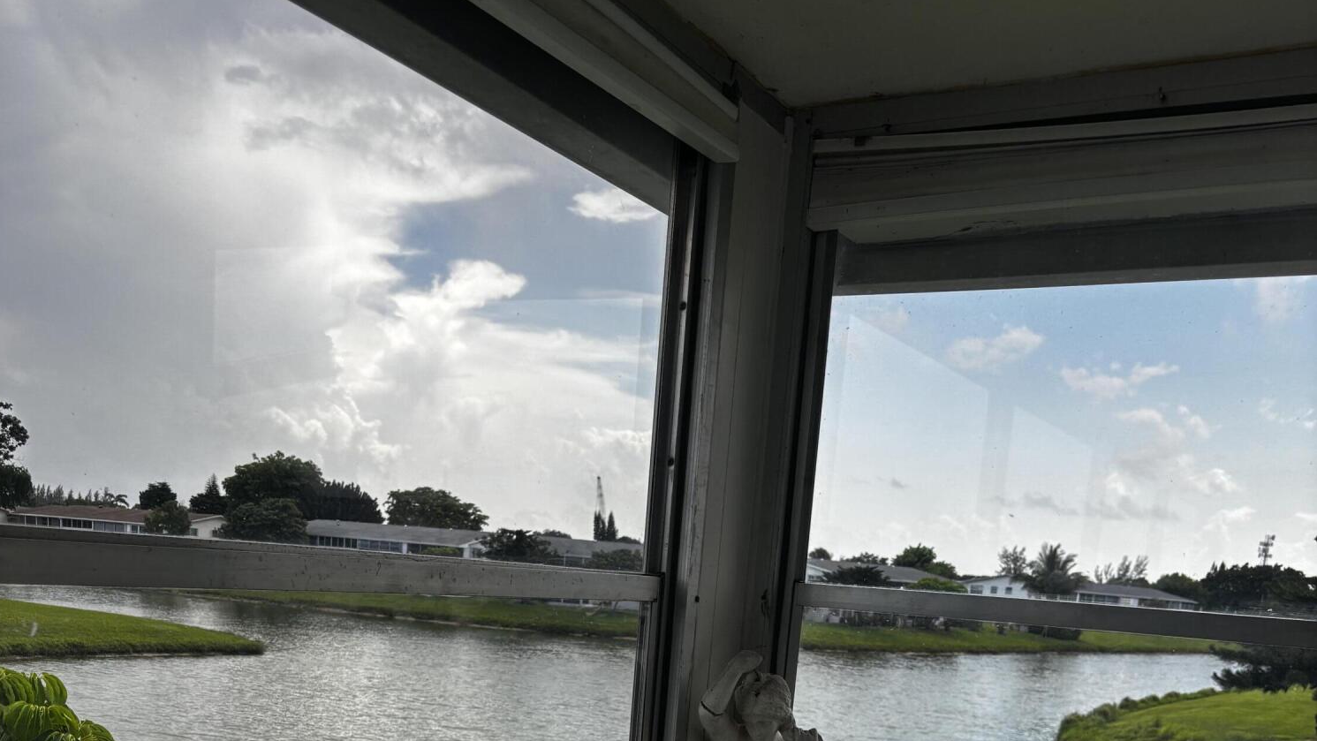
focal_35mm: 38
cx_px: 655
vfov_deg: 28.3
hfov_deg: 52.8
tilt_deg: -11.4
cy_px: 821
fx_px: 1327
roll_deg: -4.6
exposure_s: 1/654
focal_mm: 5.96
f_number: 1.6
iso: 50
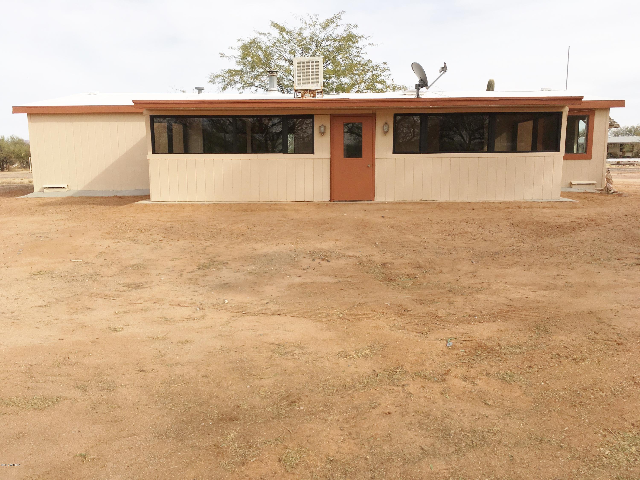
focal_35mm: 29
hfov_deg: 61.7
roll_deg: -0.8
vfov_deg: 48.2
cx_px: 320
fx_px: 536
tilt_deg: -9.2
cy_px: 240
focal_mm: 4.15
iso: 25
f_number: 2.2
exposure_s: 1/2849
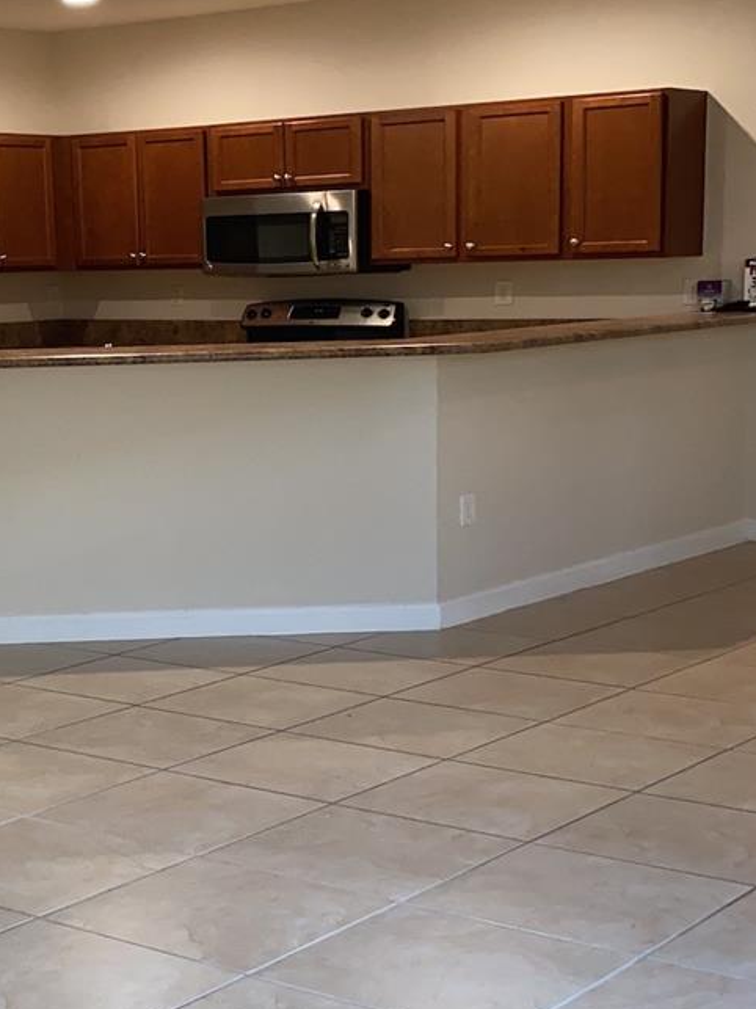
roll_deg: +2.0
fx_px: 1631
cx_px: 99
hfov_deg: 25.4
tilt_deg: -11.6
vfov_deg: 34.3
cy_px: 554
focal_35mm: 56
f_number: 1.8
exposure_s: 1/40
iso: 100
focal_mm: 4.25
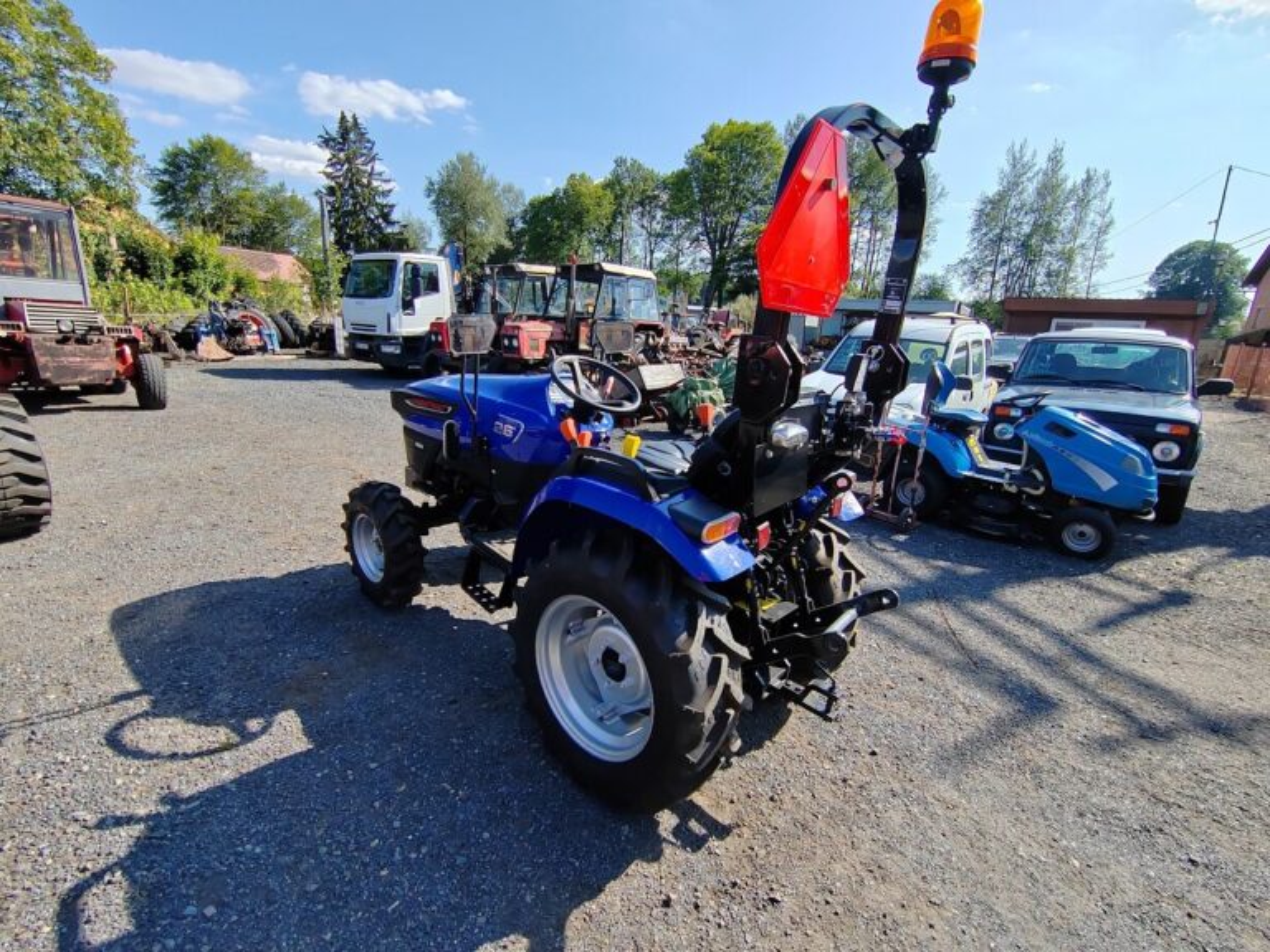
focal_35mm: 18
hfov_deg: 87.8
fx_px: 660
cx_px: 635
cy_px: 476
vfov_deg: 71.6
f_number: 2.2
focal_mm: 2.16
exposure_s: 1/1000
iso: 100
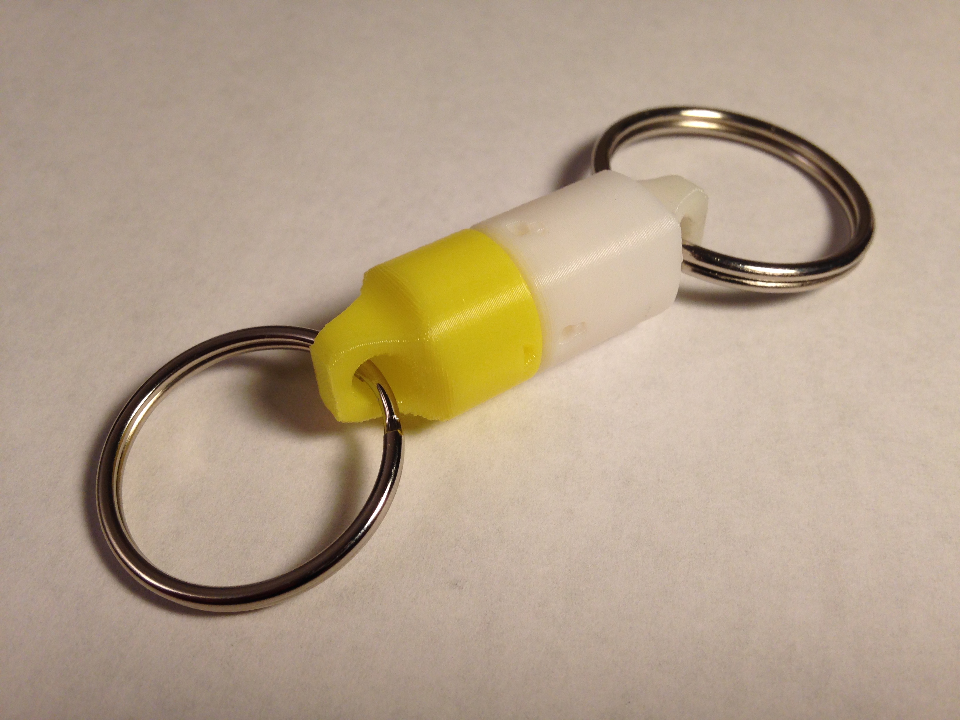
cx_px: 480
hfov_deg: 55.4
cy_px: 360
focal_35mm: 33
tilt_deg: -52.0
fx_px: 915
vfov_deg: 42.9
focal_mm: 4.12
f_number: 2.4
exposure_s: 1/120
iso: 50
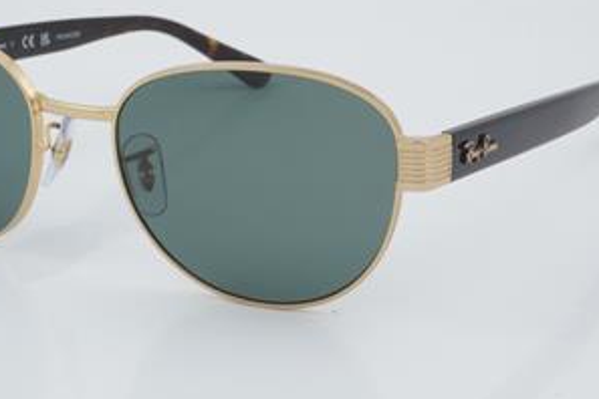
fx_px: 1680
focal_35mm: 101
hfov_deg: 20.2
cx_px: 248
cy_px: 161
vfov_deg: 13.5
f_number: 32
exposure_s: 1/3
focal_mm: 50
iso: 100
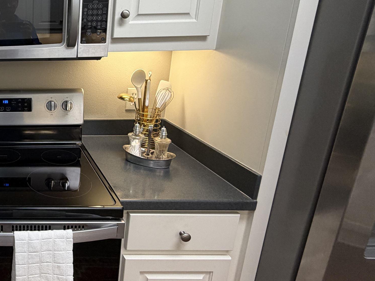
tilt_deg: -13.9
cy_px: 105
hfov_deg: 49.5
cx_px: -5
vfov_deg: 47.8
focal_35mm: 29
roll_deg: +1.0
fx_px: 314
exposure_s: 1/61
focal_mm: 2.22
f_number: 2.2
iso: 160
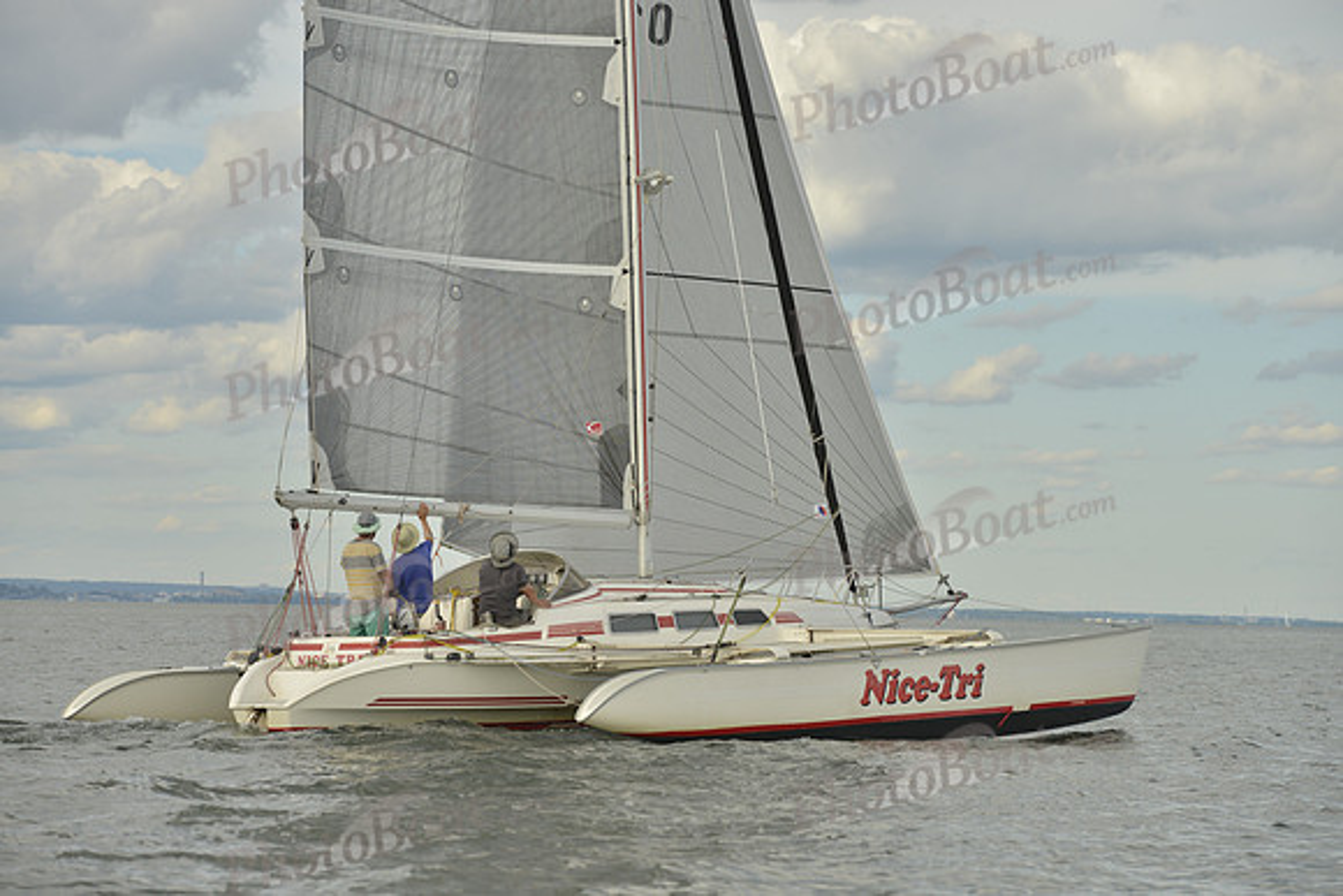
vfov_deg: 12.2
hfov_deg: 18.3
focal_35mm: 112
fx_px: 4179
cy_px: 448
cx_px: 672
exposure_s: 1/1250
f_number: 5.6
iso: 200
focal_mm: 112
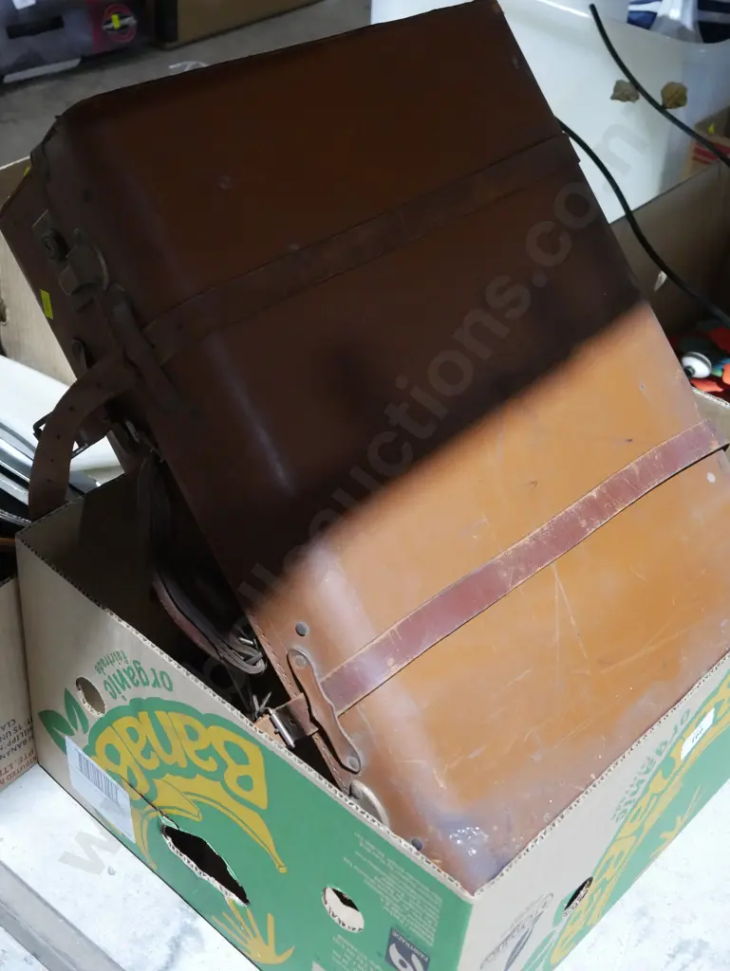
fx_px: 1292
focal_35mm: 46
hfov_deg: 31.5
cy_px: 486
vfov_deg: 41.2
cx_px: 365
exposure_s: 1/60
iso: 2500
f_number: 5.6
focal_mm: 23
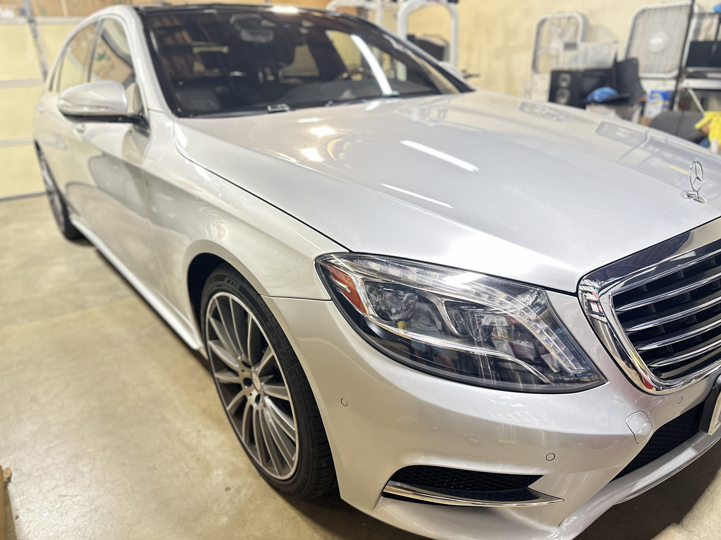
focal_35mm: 24
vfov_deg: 56.8
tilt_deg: -22.7
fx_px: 500
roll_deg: +2.1
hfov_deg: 71.6
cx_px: 360
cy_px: 270
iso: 640
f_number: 1.78
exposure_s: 1/57
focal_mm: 6.86
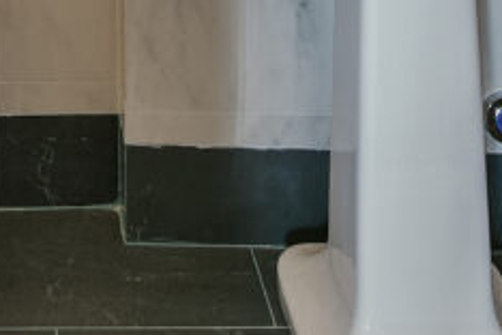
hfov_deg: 21.2
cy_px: -514
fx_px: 1283
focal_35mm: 92
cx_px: -28
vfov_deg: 11.7
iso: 100
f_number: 8
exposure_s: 1/2
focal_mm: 14
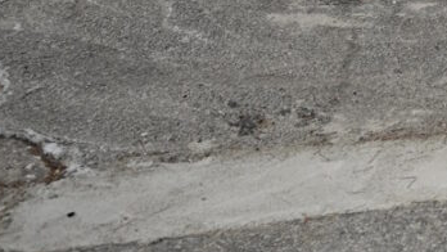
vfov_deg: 10.4
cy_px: -312
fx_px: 1233
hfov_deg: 16.7
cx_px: 826
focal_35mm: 104
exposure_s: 1/320
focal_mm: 24
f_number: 3.5
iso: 100
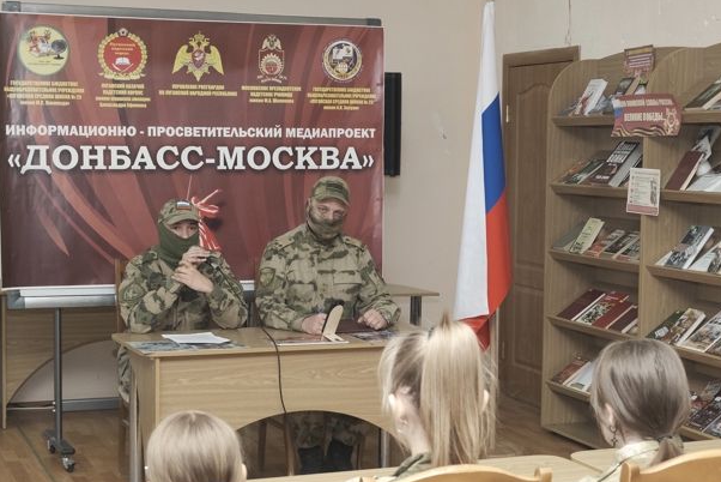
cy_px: 257
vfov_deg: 22.3
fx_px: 1222
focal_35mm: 61
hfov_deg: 32.8
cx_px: 428
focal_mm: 32.5
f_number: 5.6
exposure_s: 1/125
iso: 2500
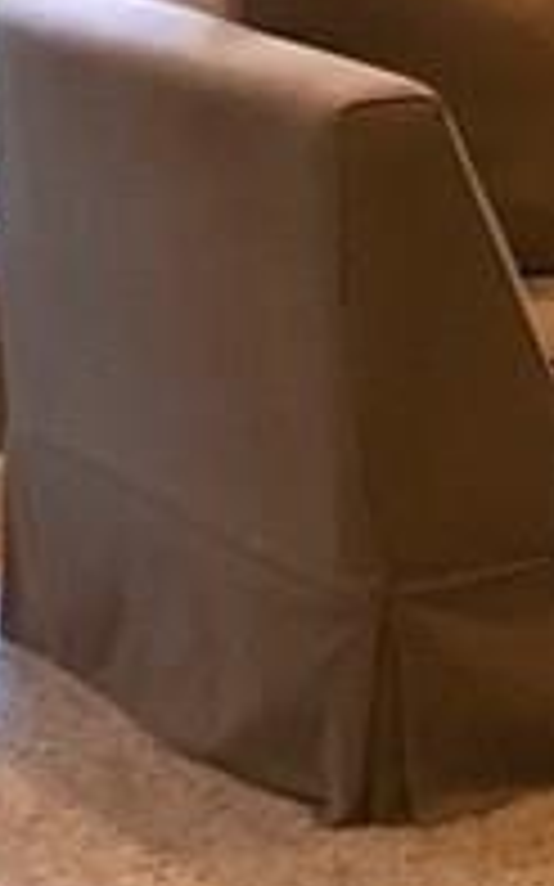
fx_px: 3868
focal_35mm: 160
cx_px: 1811
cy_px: 18
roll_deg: -0.6
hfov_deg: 7.1
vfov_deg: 12.9
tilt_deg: -11.0
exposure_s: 1/15
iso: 320
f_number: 2.2
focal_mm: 4.15
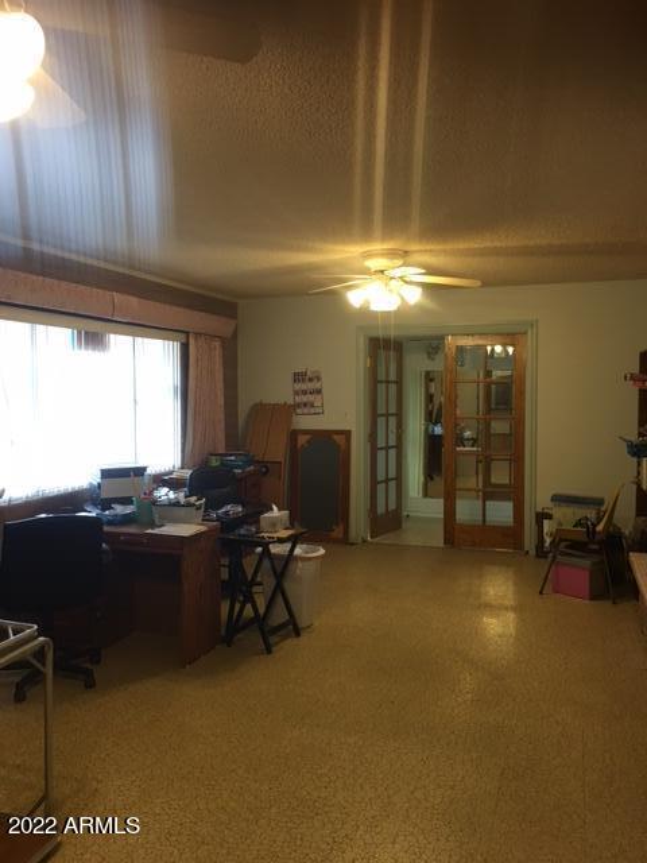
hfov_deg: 48.2
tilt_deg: -2.4
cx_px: 324
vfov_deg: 61.7
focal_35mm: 29
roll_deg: +0.7
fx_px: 723
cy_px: 432
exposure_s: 1/15
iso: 25
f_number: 2.2
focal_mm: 4.15
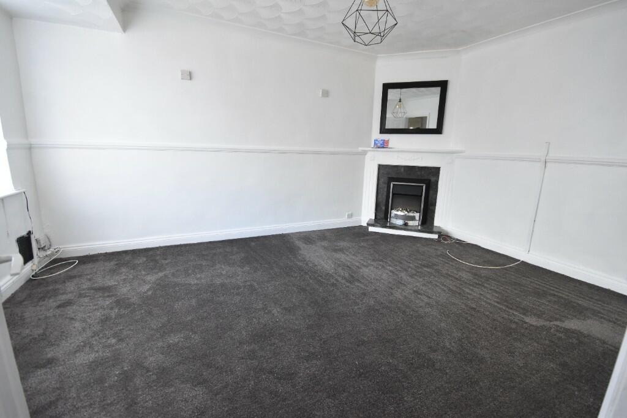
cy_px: 209
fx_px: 261
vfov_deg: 77.3
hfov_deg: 100.4
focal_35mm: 15
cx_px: 314
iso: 1400
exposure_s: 1/125
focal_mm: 10
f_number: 4
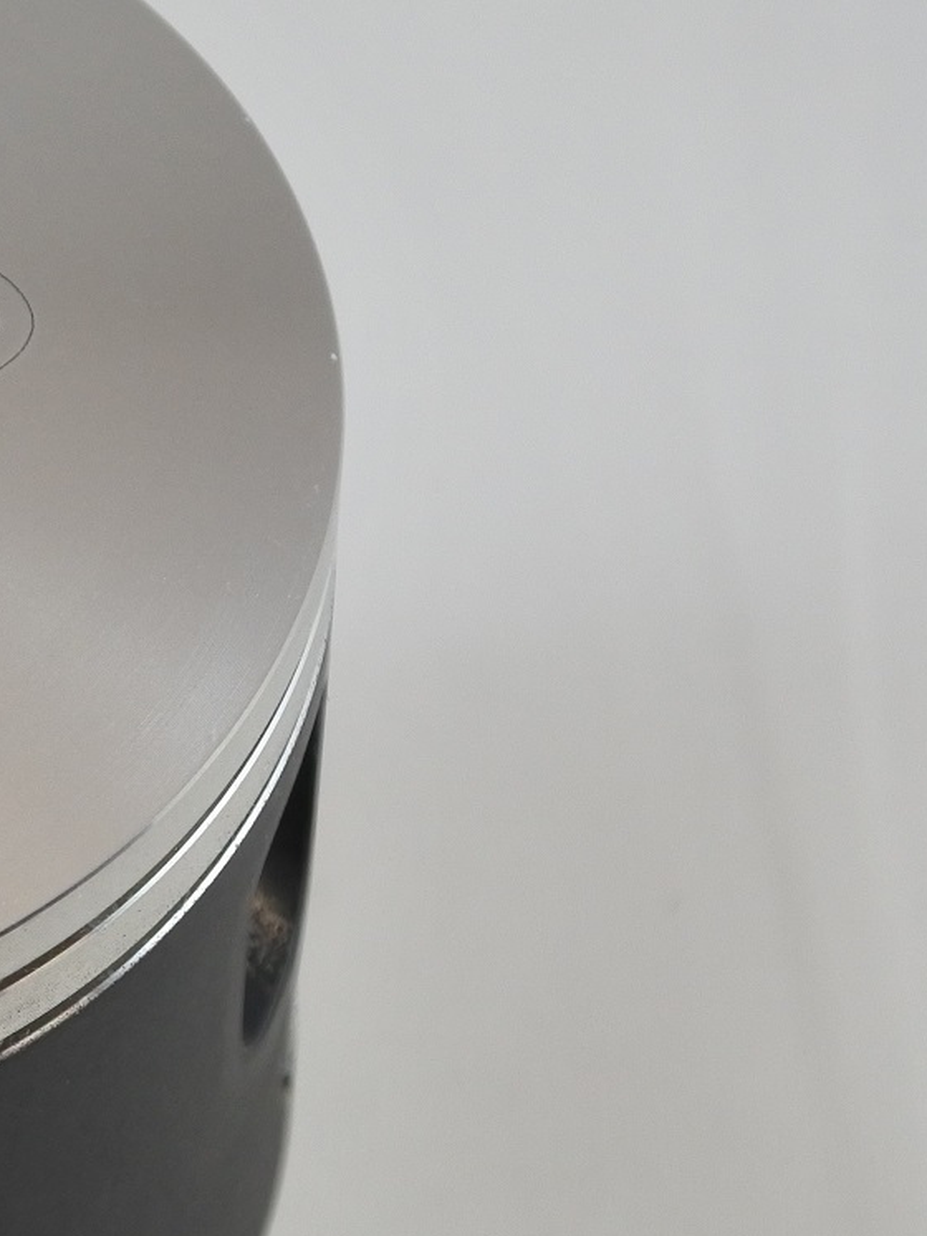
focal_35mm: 152
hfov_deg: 9.5
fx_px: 5429
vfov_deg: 13.0
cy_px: 740
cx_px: -361
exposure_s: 1/125
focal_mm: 21.8
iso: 400
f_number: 4.8
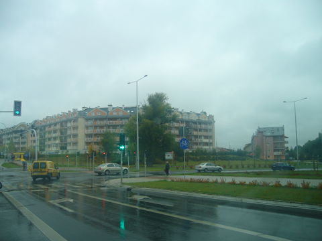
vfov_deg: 40.7
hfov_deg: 52.6
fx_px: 326
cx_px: 161
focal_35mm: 35
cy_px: 120
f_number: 2.8
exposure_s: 1/160
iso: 64
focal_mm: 5.8
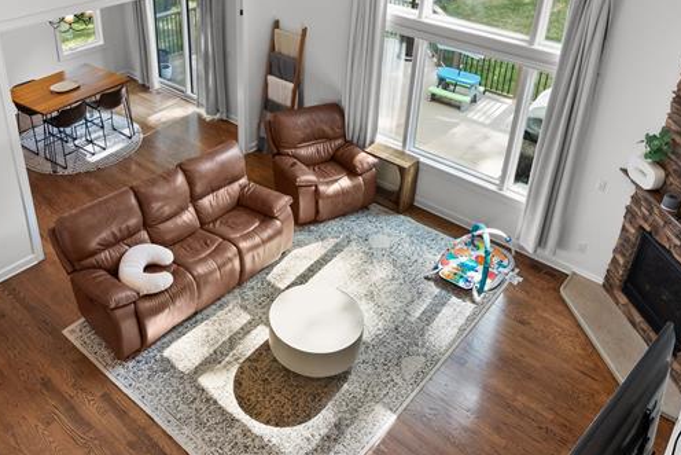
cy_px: 113
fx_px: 644
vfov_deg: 37.9
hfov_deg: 55.3
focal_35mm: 34
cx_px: 270
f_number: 4
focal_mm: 16.5
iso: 1600
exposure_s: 1/125
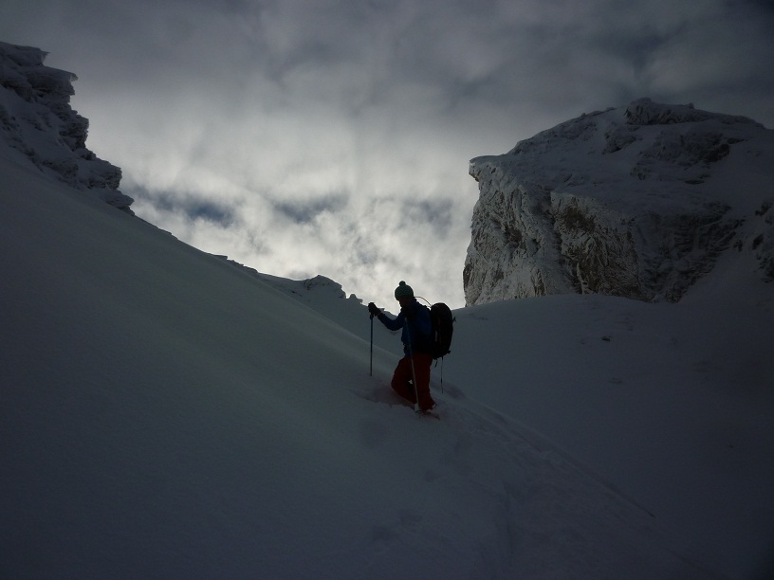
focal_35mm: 29
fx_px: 648
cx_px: 387
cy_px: 290
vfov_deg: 48.2
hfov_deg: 61.7
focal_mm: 5.2
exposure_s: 1/1000
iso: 80
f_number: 8
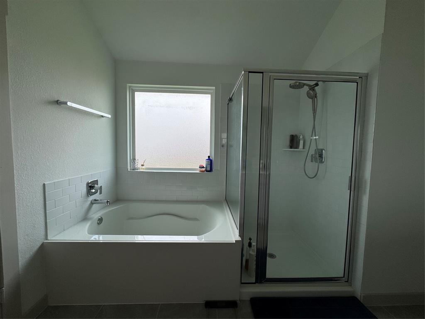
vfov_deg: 85.7
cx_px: 212
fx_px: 172
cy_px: 160
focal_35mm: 14
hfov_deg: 102.1
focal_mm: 2.22
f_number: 2.2
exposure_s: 1/443
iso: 40
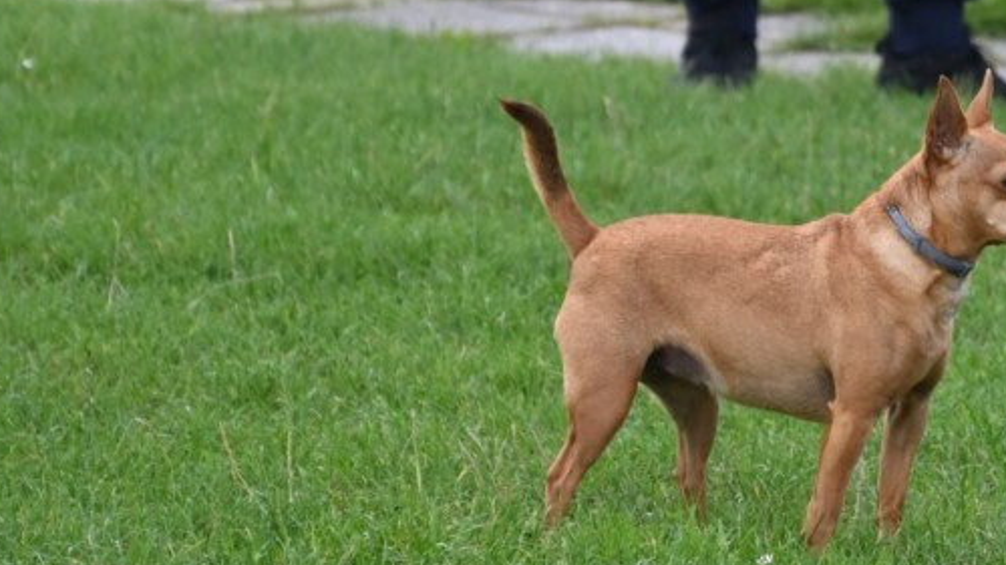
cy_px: 312
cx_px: 823
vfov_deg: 3.1
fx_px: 10534
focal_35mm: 395
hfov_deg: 5.5
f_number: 5.6
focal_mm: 105
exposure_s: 1/400
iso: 400
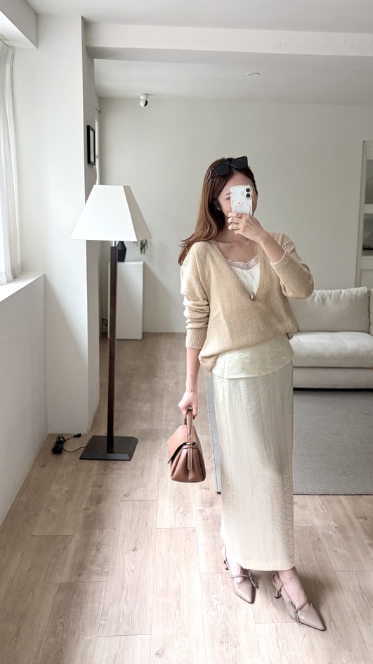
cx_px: 232
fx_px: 527
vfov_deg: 64.3
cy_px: 350
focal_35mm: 30
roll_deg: -2.9
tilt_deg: -10.2
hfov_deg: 38.7
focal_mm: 5.96
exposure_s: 1/60
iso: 160
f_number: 1.6
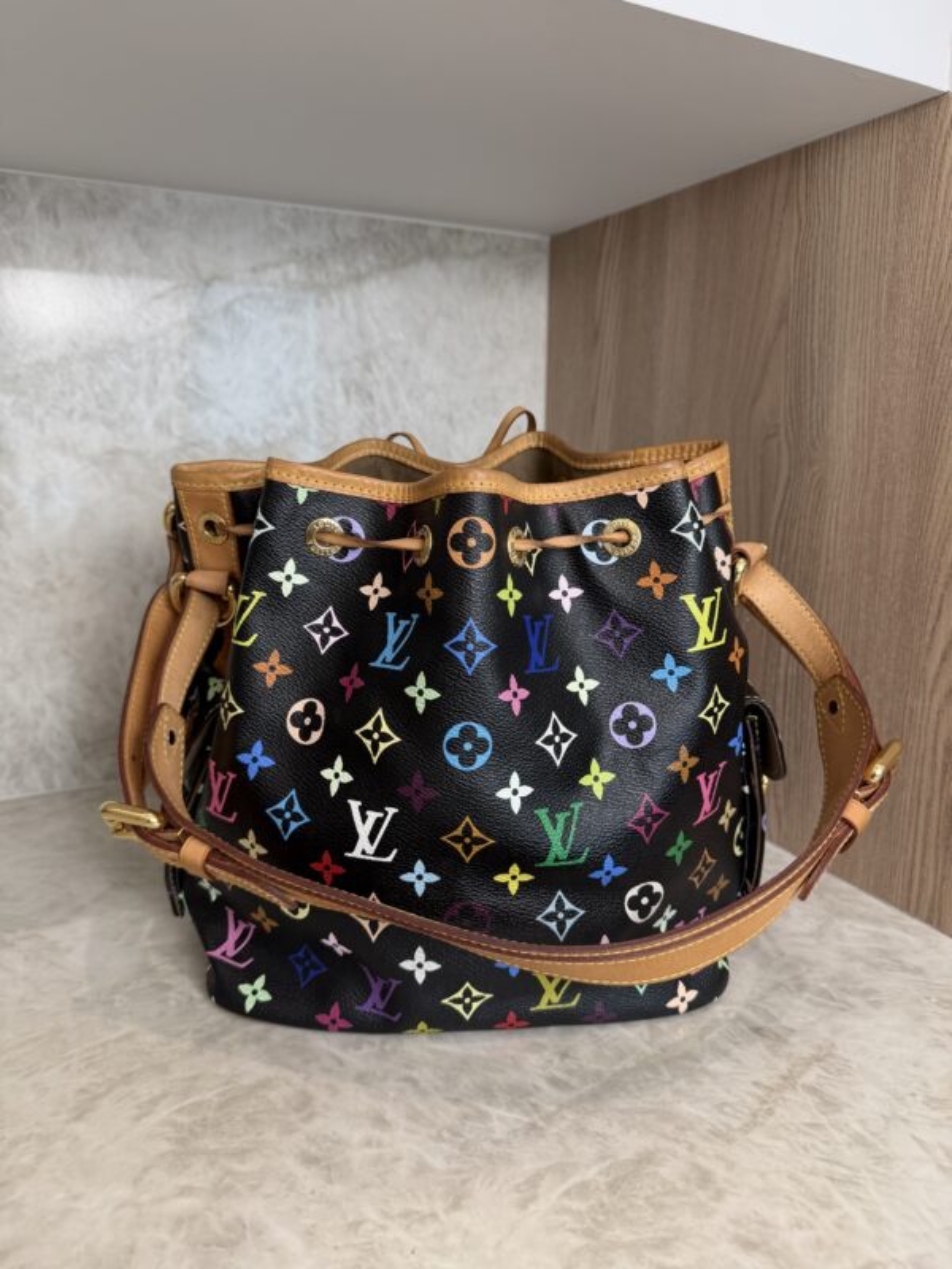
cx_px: 476
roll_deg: -1.6
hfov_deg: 56.8
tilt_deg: -11.0
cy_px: 634
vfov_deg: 71.6
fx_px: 880
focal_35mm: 24
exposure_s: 1/120
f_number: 1.78
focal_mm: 6.76
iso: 125
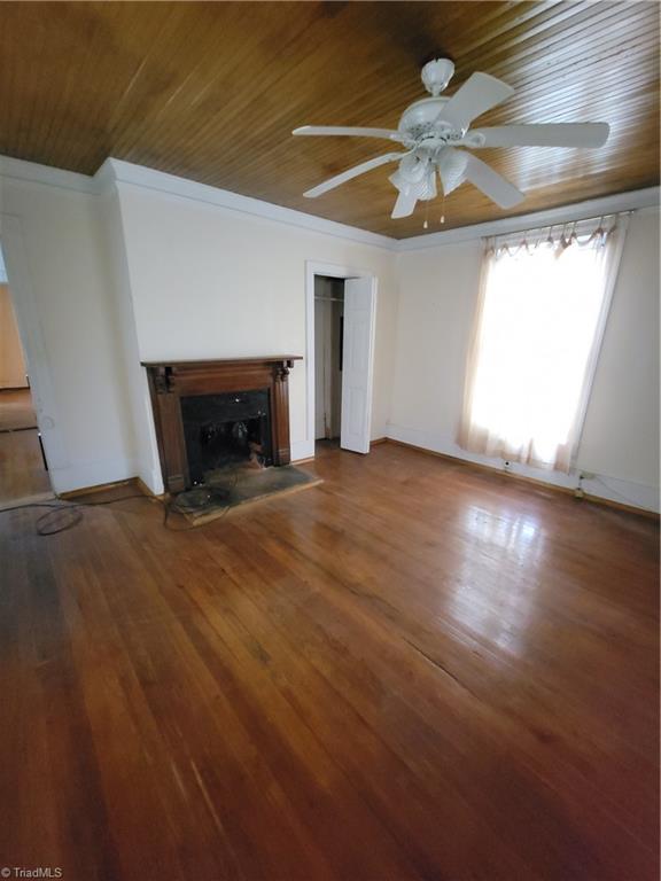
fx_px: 331
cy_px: 440
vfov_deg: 106.2
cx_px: 330
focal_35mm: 13
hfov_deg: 89.9
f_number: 2.2
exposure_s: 1/9
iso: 2500
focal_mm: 2.2
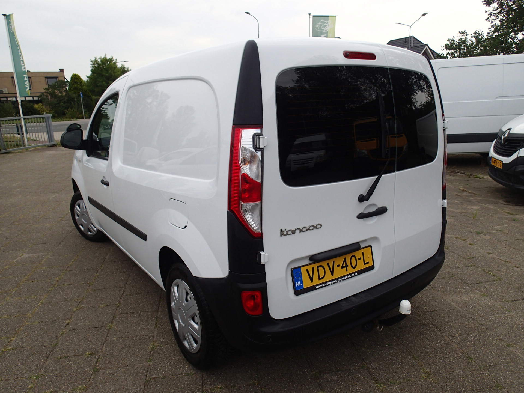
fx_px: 378
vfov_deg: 54.9
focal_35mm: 25
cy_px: 196
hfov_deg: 69.4
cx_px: 262
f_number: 8
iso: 100
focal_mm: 4.5
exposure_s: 1/160
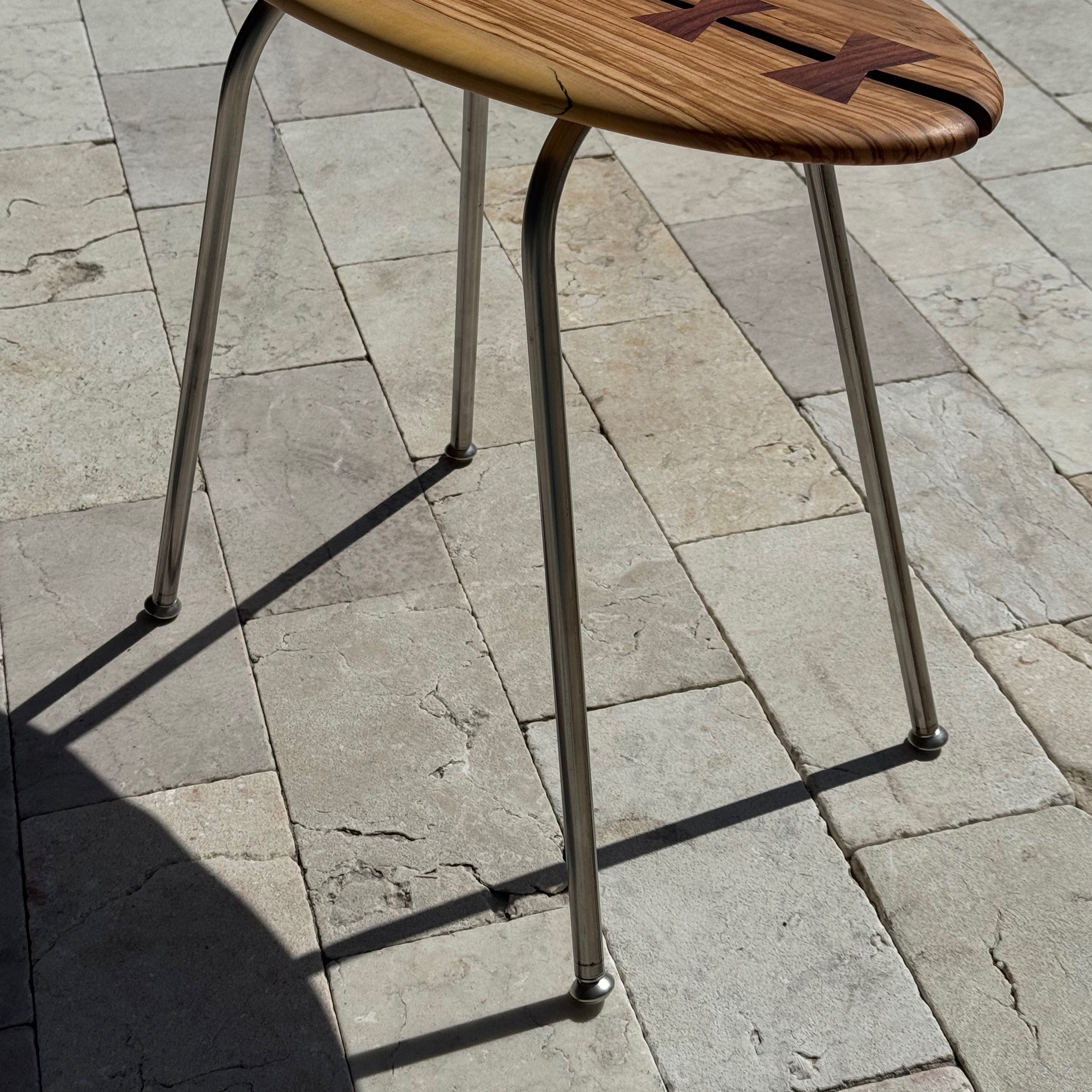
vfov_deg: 29.4
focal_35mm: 58
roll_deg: +1.3
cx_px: 550
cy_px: 388
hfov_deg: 29.6
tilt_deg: -32.0
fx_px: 2070
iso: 50
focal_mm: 6.76
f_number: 1.78
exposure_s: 1/15385
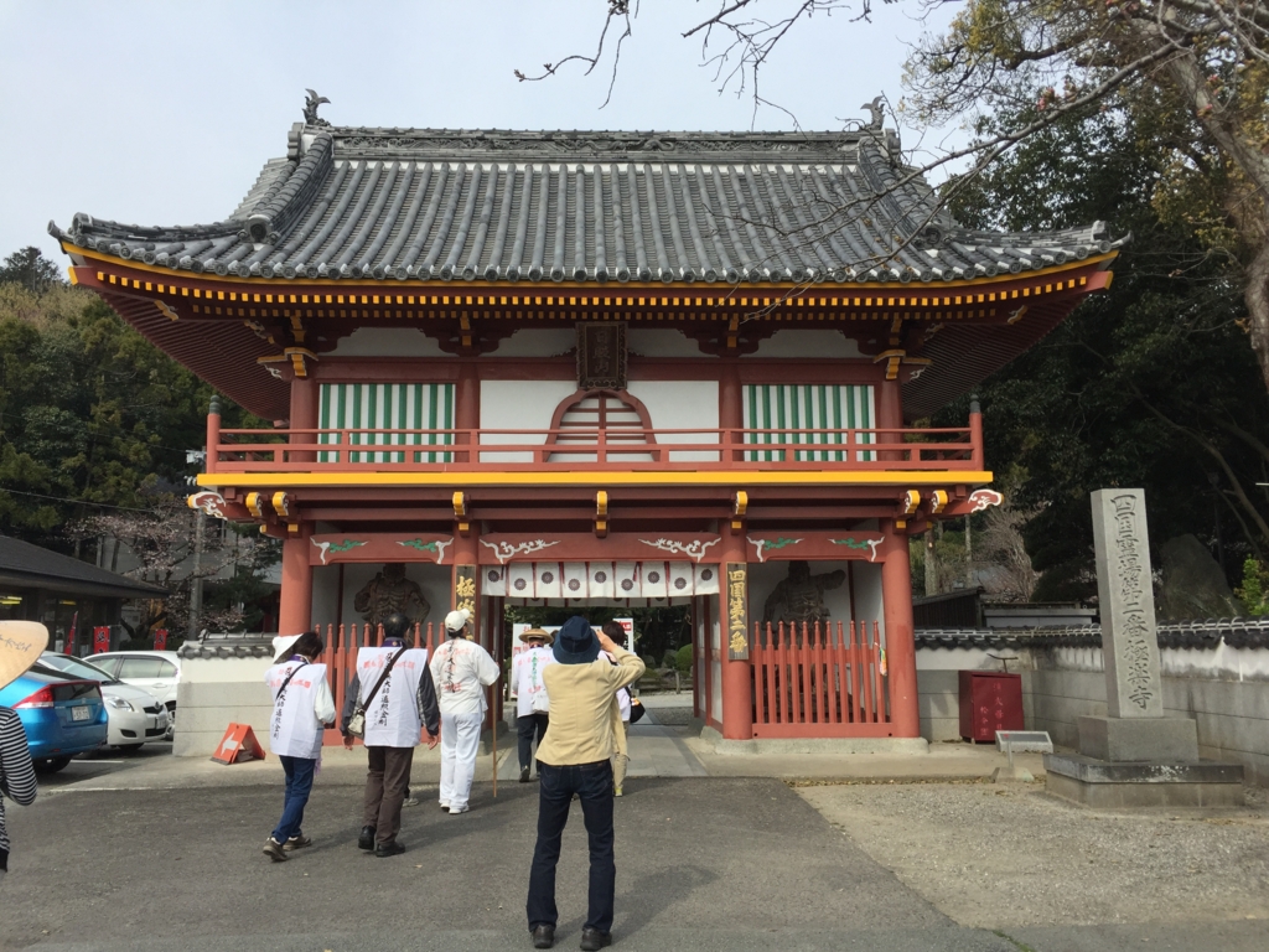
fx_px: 1063
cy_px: 476
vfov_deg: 48.2
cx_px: 634
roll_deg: +0.1
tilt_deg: +8.2
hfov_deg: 61.7
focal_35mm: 29
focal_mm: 4.15
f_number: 2.2
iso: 32
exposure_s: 1/1522
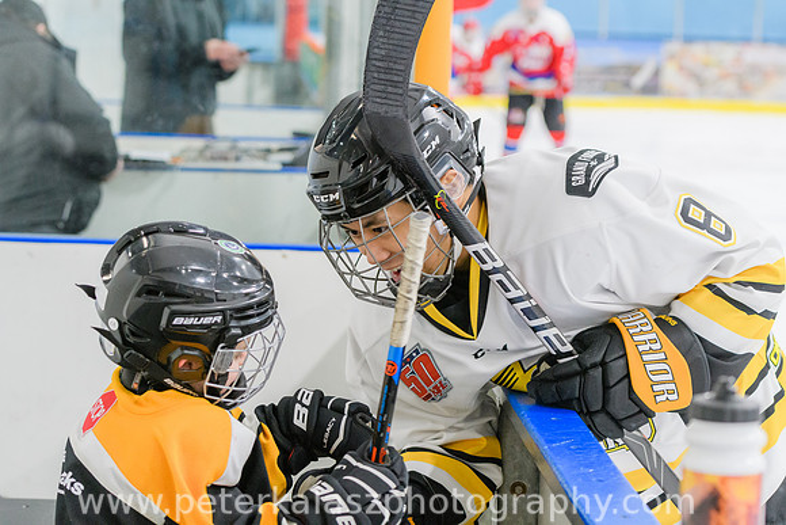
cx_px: 393
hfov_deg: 19.5
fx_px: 2293
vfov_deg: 13.0
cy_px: 262
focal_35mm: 105
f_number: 3.5
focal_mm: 70
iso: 3200
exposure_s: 1/320
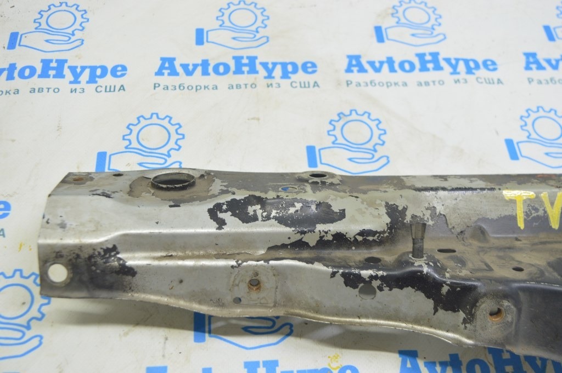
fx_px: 655
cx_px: 281
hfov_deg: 46.4
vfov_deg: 31.8
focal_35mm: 42
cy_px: 186
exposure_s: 1/20
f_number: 5.6
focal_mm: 28
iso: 400
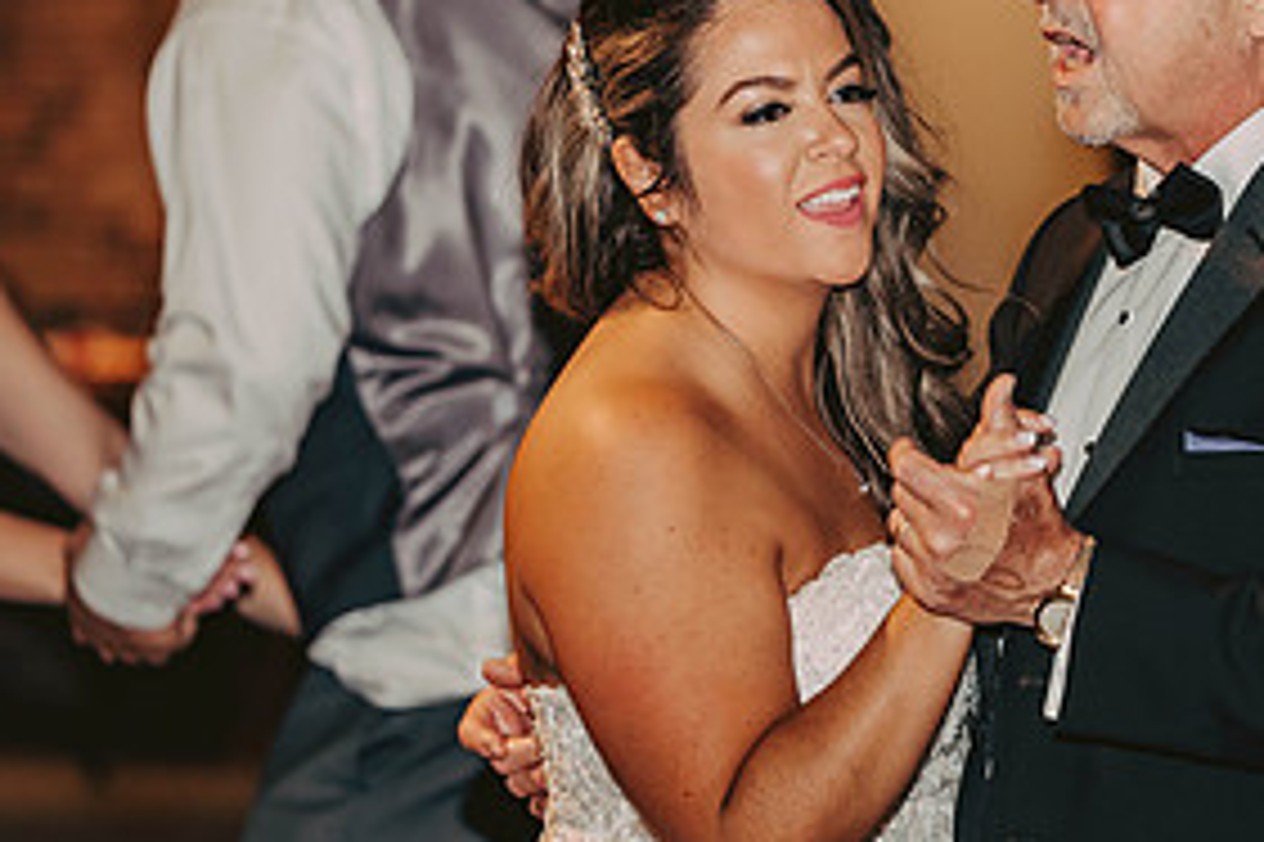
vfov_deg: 5.4
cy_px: 317
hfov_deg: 8.1
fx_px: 8842
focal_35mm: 252
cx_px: 1147
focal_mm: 122
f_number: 3.2
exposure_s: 1/80
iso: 500
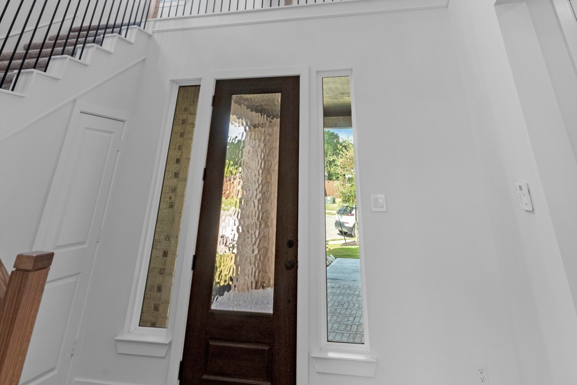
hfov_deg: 78.5
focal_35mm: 22
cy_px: -21
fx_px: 353
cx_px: 301
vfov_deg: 45.6
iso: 250
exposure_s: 1/13
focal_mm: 14
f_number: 9
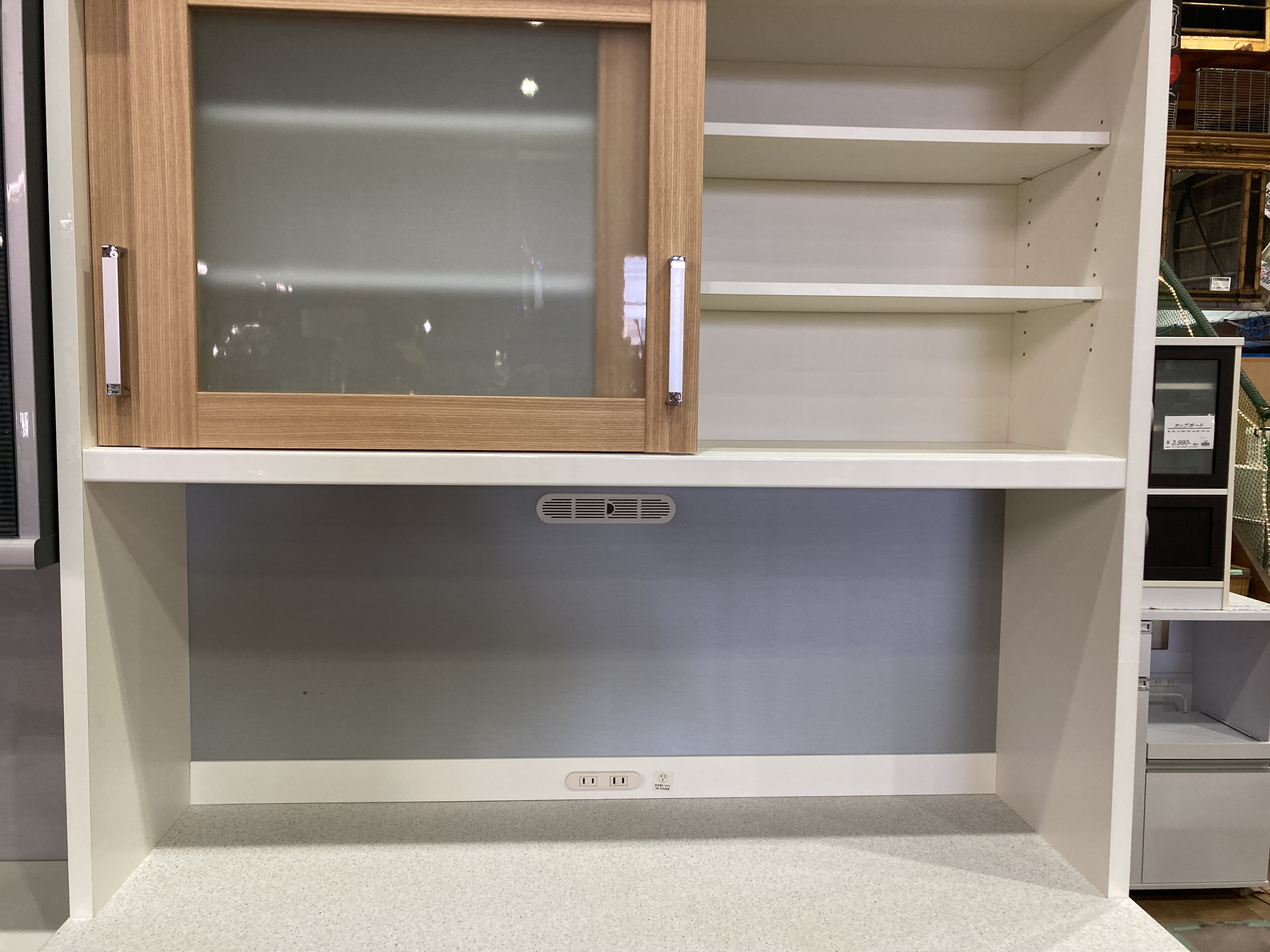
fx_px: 1027
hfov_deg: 63.4
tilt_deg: -4.0
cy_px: 476
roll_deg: -2.1
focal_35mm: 28
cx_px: 635
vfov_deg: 49.7
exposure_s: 1/50
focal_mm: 3.99
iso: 80
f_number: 1.8
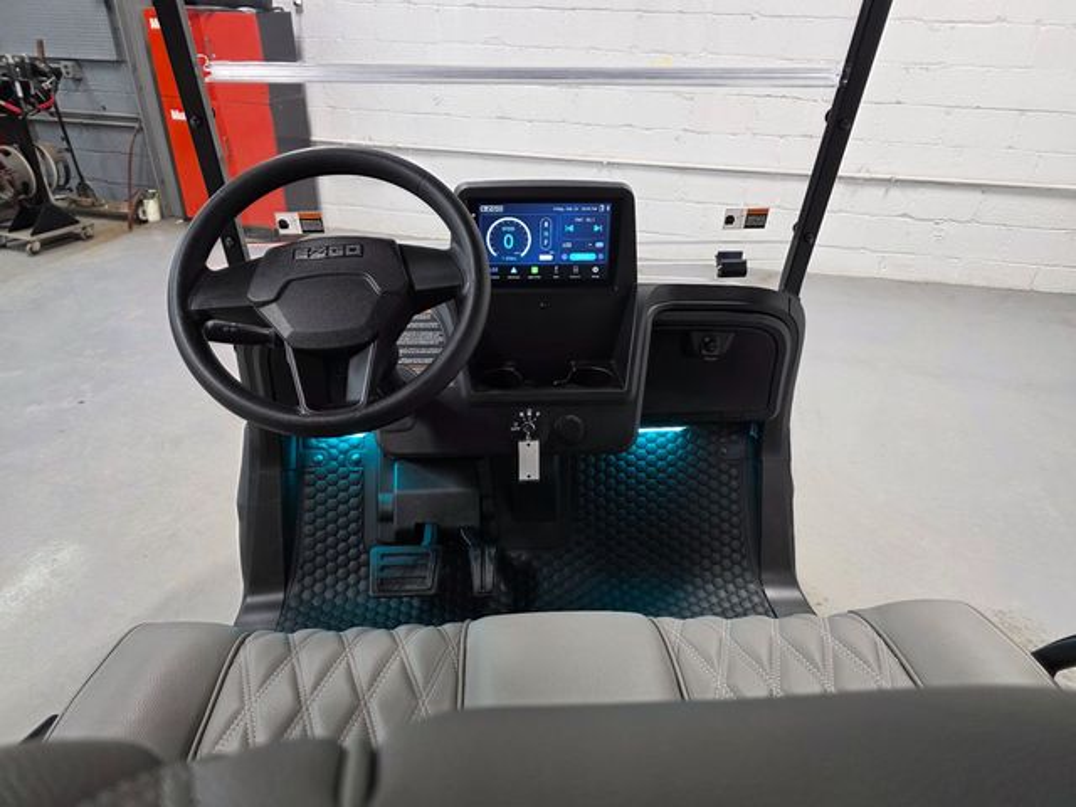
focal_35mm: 23
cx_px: 538
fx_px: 715
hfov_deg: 73.9
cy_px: 404
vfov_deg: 58.9
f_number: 1.7
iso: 160
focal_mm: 6.3
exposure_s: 1/120
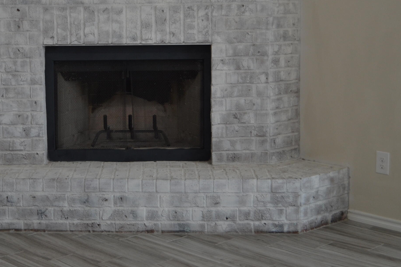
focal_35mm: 69
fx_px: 768
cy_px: 59
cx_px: 128
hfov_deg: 29.0
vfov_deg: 19.6
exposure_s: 1/50
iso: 400
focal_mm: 28
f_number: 4.5
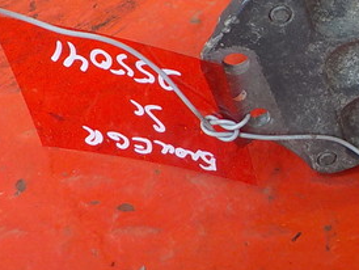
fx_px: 727
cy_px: 31
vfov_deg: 20.6
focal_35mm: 70
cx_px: 394
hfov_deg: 25.7
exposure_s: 1/30
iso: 125
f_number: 3.3
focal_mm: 4.1
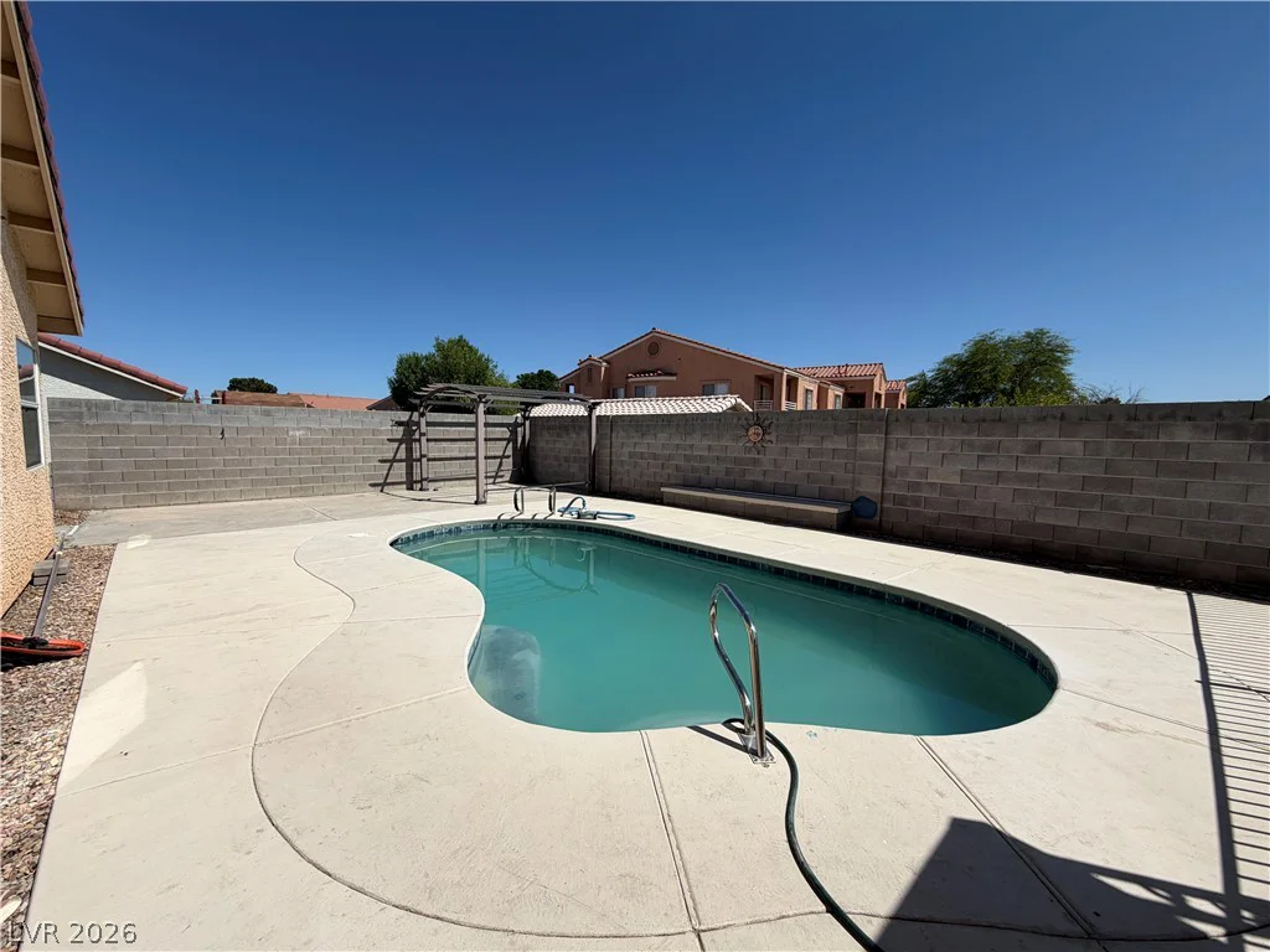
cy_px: 476
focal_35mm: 14
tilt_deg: -4.8
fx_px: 514
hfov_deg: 102.1
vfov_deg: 85.7
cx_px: 635
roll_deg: -0.9
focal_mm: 2.22
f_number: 2.2
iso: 20
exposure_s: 1/1848
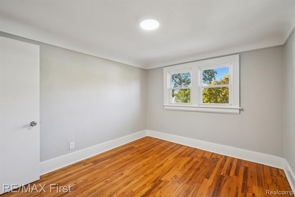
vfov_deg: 77.3
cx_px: 148
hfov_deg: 100.4
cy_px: 98
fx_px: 123
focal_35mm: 15
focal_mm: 10
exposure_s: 1/30
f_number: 8
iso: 640
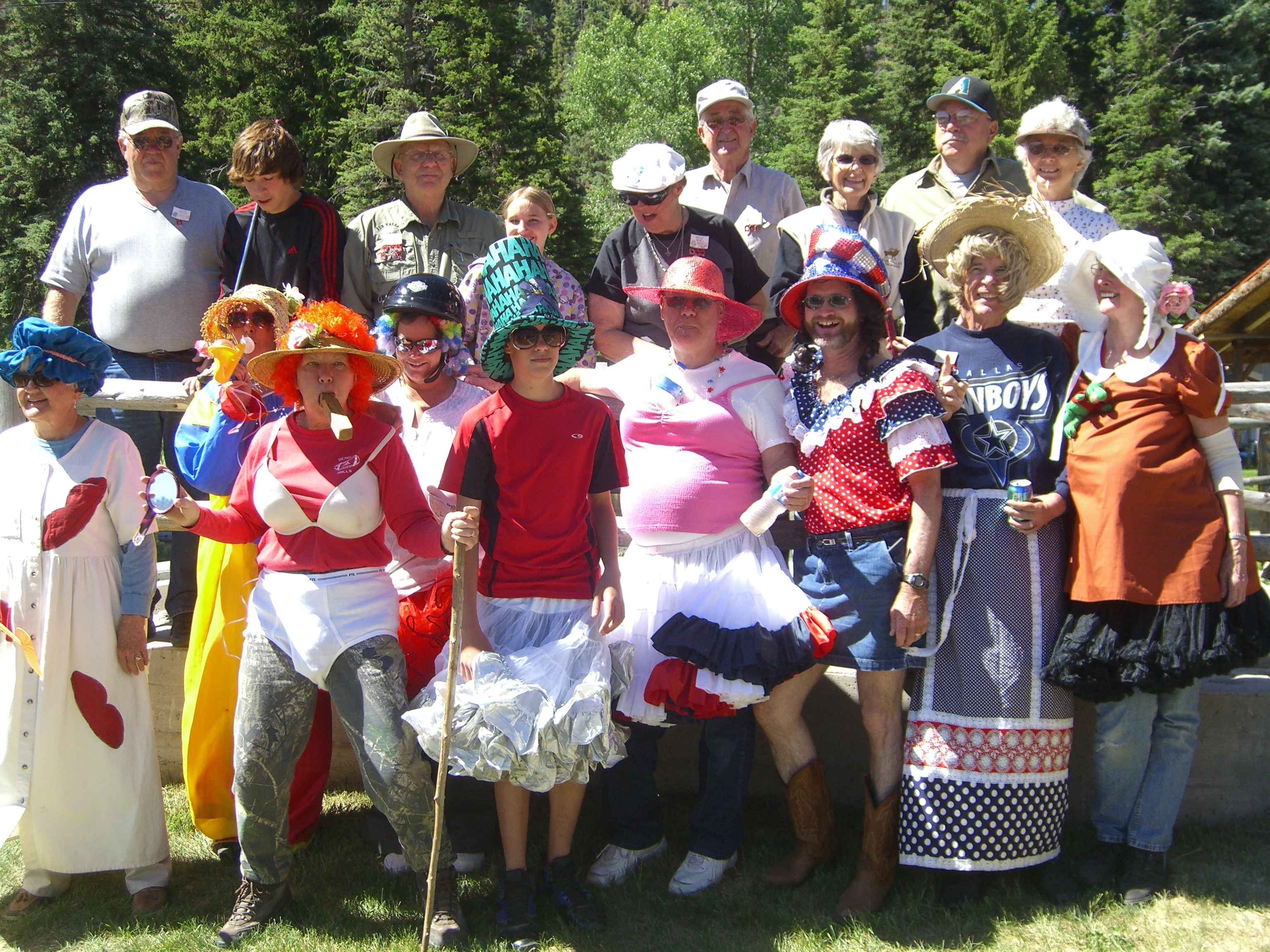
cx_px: 635
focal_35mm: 46
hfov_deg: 41.2
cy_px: 476
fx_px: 1688
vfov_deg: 31.5
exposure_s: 1/800
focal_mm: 9.5
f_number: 3.1
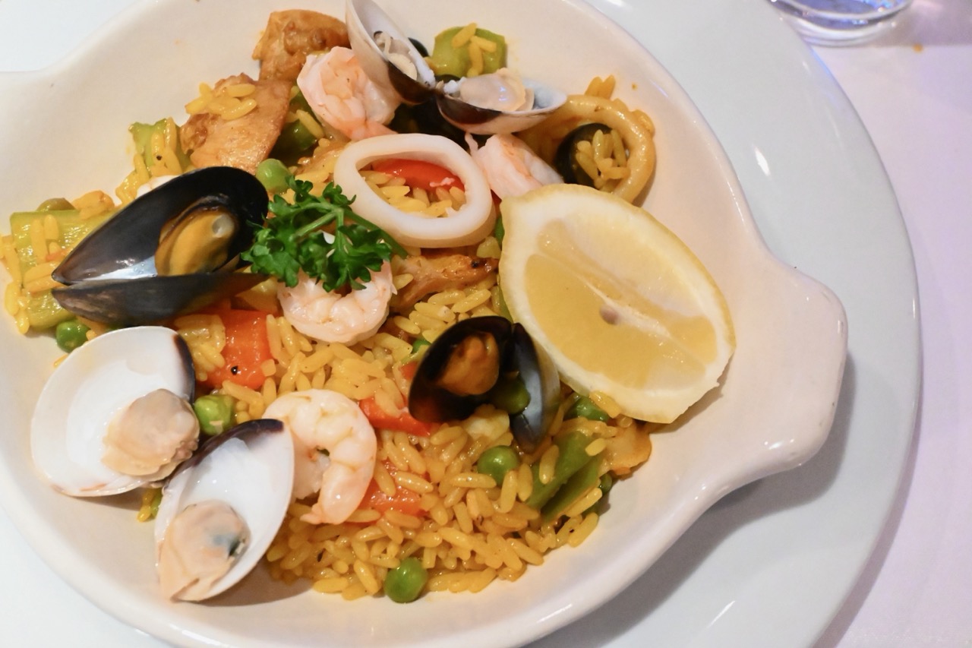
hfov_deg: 43.0
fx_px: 1235
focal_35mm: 46
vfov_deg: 29.4
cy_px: 324
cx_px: 486
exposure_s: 1/80
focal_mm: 30.5
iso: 12800
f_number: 4.8
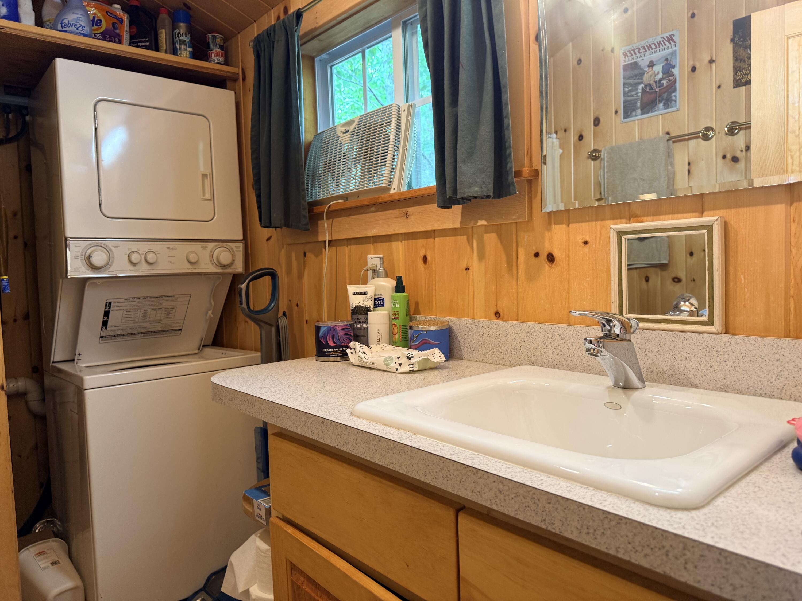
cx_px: 401
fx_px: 556
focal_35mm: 24
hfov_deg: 71.6
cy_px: 300
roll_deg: +0.9
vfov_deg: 56.8
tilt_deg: -3.1
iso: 160
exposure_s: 1/60
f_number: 1.78
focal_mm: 6.76
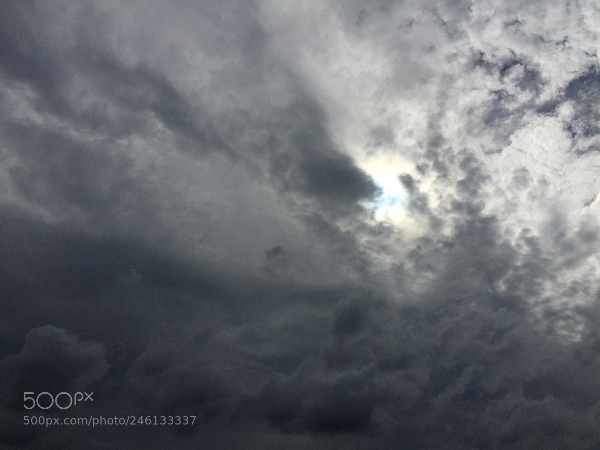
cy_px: 225
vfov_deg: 48.2
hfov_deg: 61.7
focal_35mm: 29
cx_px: 300
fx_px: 503
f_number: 2.2
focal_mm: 4.15
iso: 32
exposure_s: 1/20000
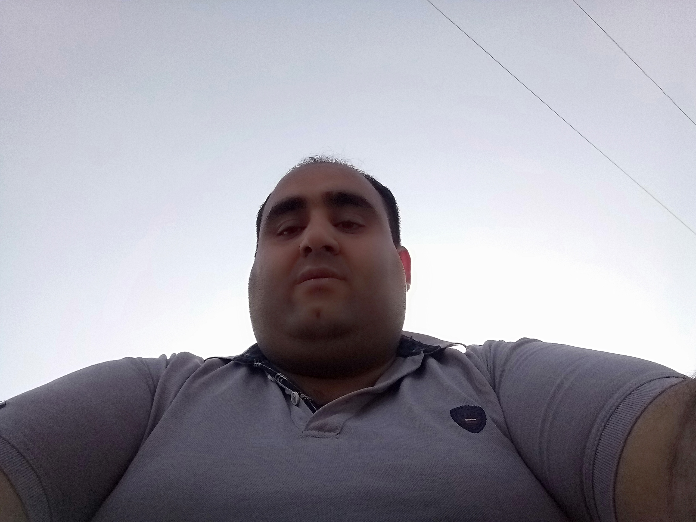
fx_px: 523
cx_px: 348
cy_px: 261
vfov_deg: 53.1
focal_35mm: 26
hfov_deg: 67.3
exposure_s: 1/1199
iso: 117
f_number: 2.2
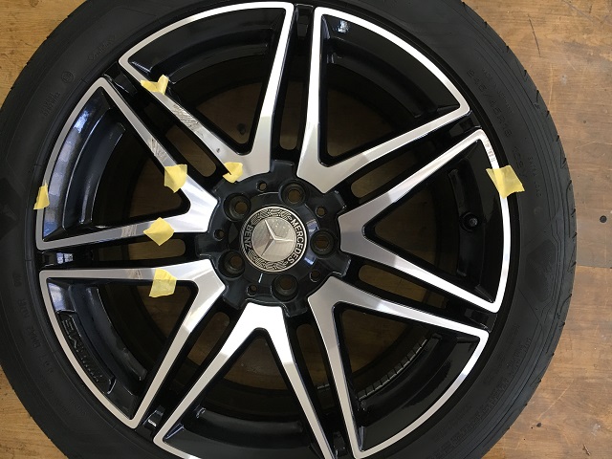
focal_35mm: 29
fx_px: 513
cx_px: 306
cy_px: 230
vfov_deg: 48.2
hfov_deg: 61.7
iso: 40
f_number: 2.2
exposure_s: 1/30
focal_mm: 4.15
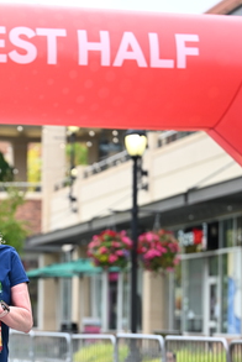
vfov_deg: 14.9
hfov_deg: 10.0
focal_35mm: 137
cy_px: 290
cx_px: 23
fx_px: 1378
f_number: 2.8
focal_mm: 73
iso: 640
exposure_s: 1/1250
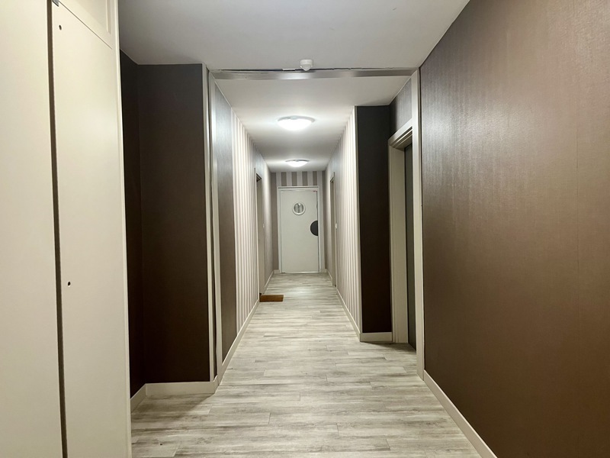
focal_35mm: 26
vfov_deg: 53.1
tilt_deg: -0.2
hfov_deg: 67.3
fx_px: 458
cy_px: 229
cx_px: 305
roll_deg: +1.3
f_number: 1.6
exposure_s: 1/60
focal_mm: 5.1
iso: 320
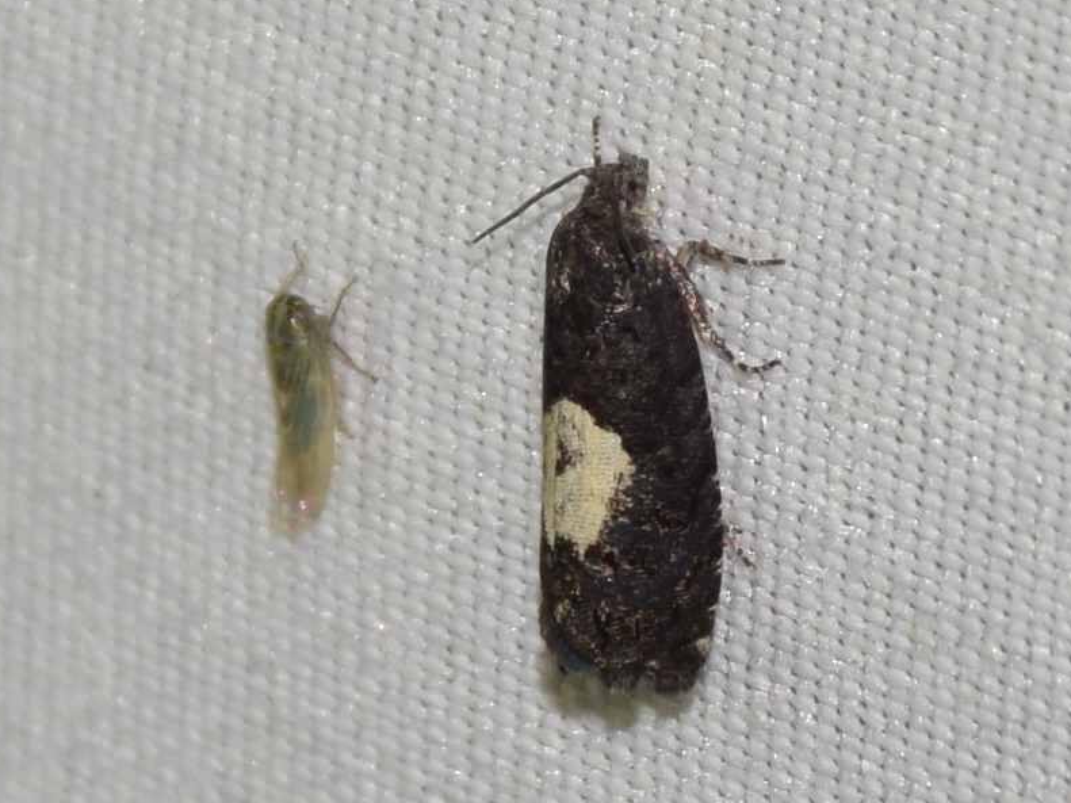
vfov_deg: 6.1
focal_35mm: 245
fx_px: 7579
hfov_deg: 8.1
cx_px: 590
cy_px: 381
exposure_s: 1/160
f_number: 10
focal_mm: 140
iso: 125
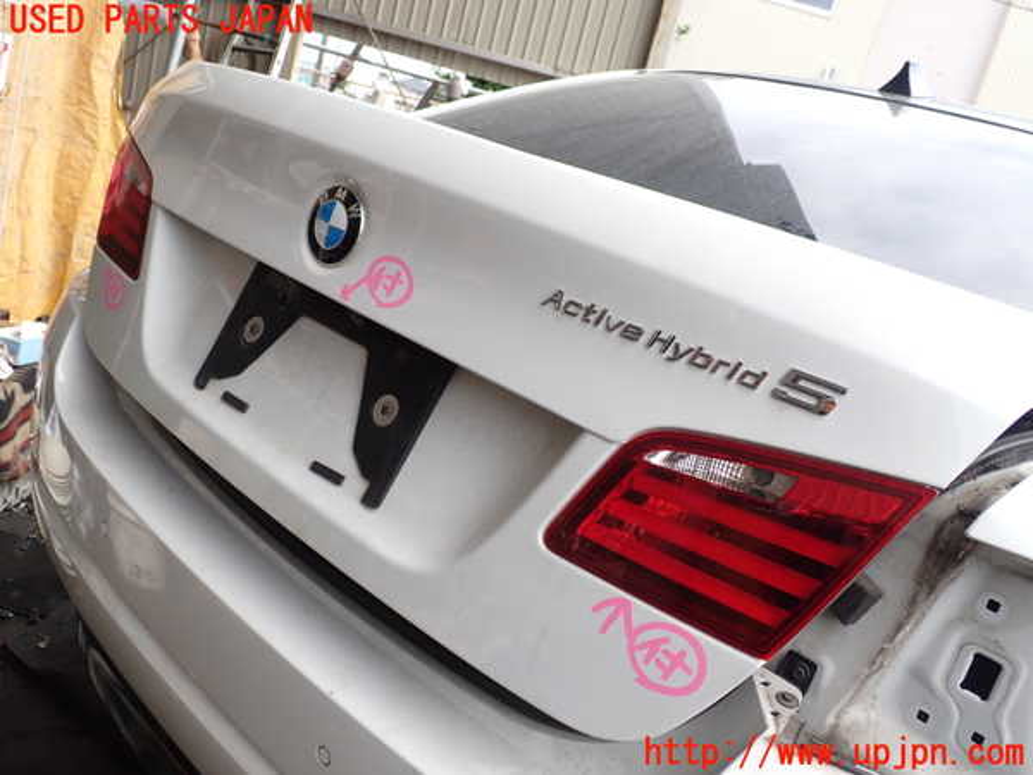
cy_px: 388
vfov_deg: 46.8
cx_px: 516
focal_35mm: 30
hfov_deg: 60.0
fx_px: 895
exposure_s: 1/320
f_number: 3.2
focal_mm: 5.4
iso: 100
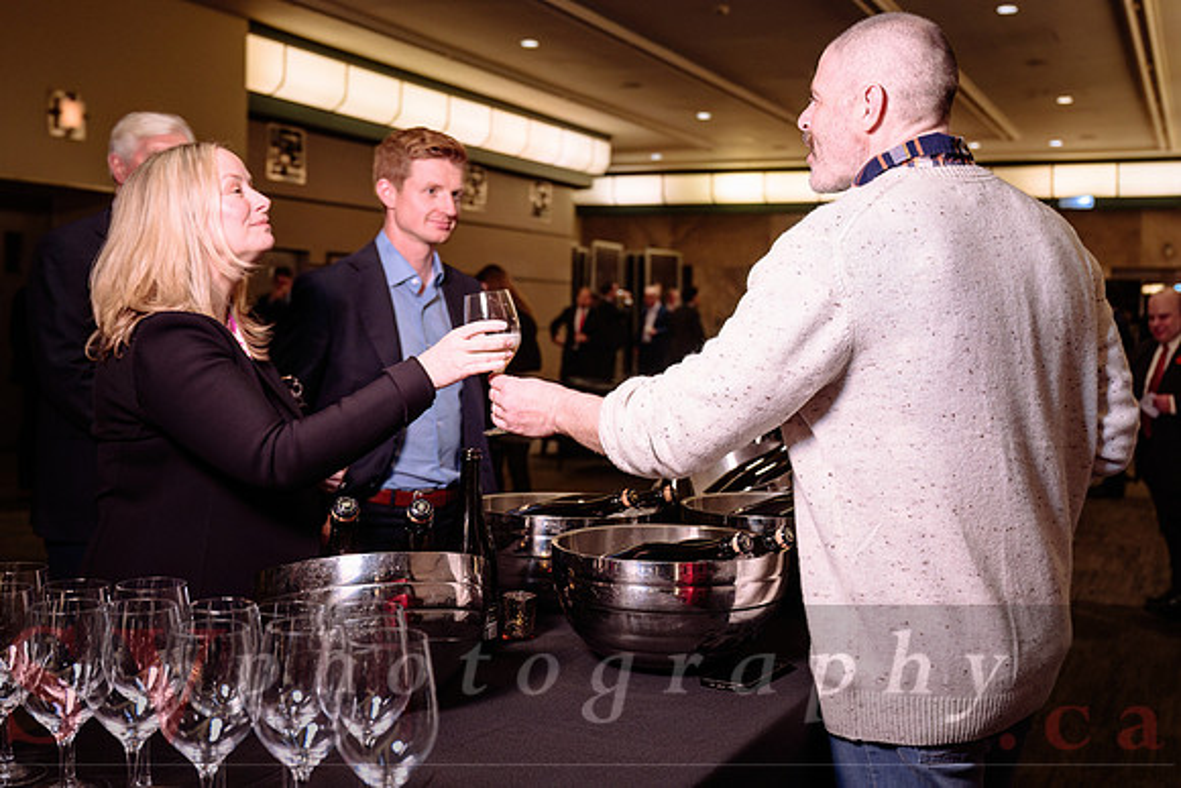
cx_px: 631
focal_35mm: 39
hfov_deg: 49.0
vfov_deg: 33.8
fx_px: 1295
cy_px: 328
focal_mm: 32.5
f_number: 3.5
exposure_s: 1/50
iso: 500
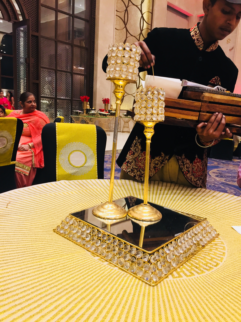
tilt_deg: -10.6
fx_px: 269
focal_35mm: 29
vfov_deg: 61.7
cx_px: 120
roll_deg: -2.2
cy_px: 161
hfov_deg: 48.2
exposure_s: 1/33
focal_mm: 4.15
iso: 125
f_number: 2.2
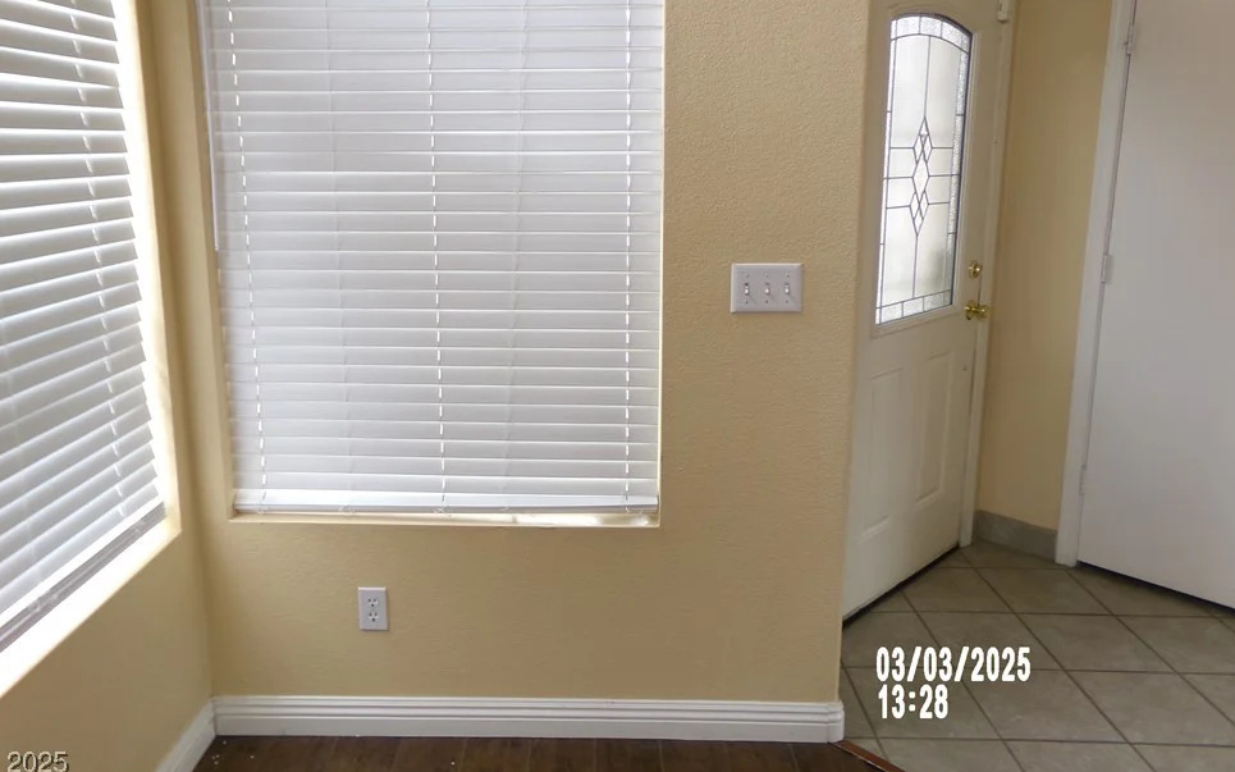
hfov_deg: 68.4
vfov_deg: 45.7
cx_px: 594
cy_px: 300
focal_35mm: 27
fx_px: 909
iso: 103
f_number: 3.7
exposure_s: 1/34
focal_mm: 4.3
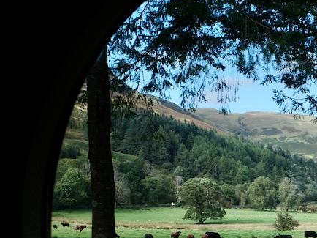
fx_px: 705
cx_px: 401
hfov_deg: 22.8
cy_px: 235
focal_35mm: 77
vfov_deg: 18.6
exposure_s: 1/200
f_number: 7.1
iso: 200
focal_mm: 18.3
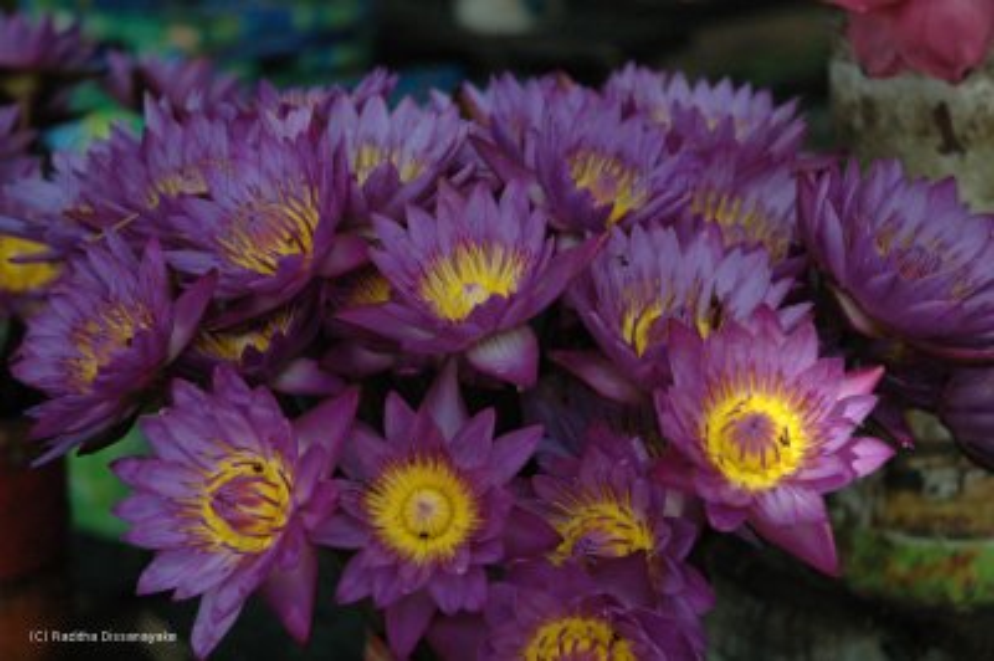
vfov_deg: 15.2
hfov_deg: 22.6
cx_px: 497
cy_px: 330
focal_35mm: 90
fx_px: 2483
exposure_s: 1/1250
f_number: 4.5
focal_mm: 60
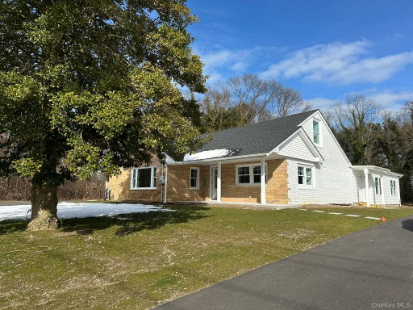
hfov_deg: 71.6
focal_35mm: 24
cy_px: 155
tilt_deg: +7.5
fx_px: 286
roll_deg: -0.5
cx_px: 206
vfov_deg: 56.8
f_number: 1.78
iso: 80
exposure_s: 1/4762
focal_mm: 6.86
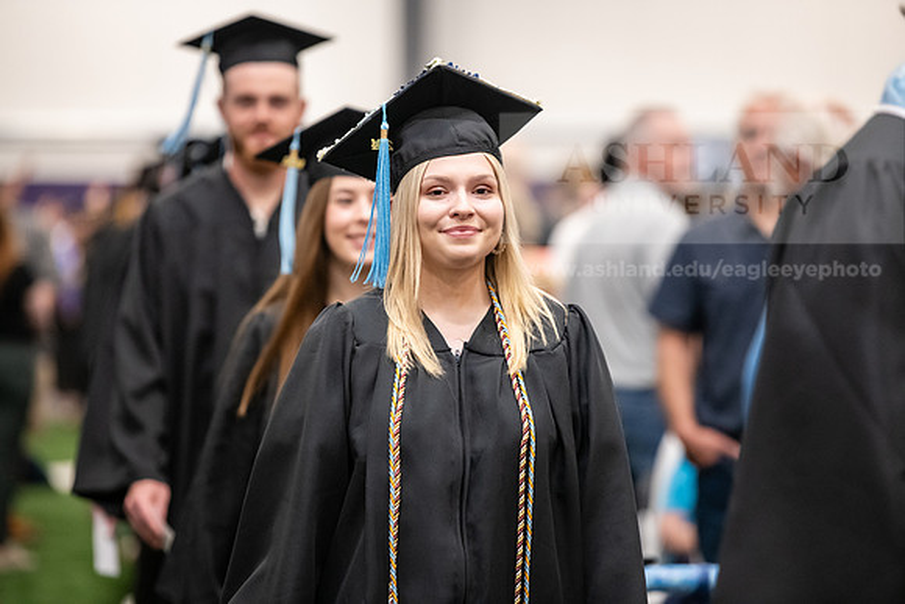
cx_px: 452
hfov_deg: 11.4
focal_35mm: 180
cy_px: 302
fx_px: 4526
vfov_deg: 7.6
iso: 3200
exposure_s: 1/200
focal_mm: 180
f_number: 3.2
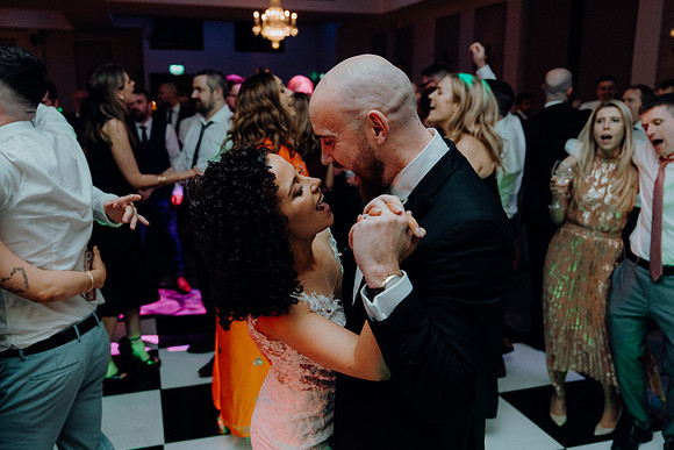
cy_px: 225
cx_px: 337
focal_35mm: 33
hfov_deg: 57.2
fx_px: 618
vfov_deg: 40.0
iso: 2500
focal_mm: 33
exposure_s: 1/160
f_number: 3.5
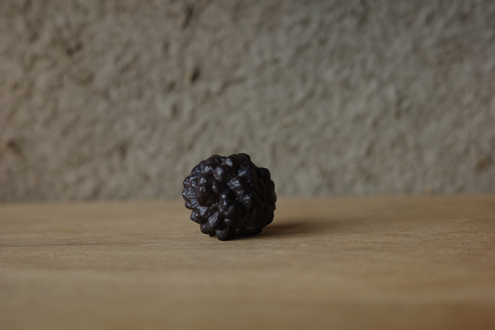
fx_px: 550
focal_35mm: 40
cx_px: 248
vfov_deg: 33.4
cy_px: 165
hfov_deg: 48.5
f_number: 2.8
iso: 200
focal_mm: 26
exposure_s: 1/125
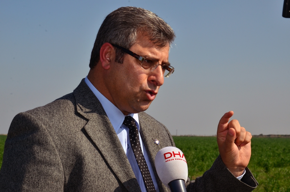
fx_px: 844
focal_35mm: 105
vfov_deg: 13.0
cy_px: 96
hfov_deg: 19.5
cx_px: 145
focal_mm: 70
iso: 200
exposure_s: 1/250
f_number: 16
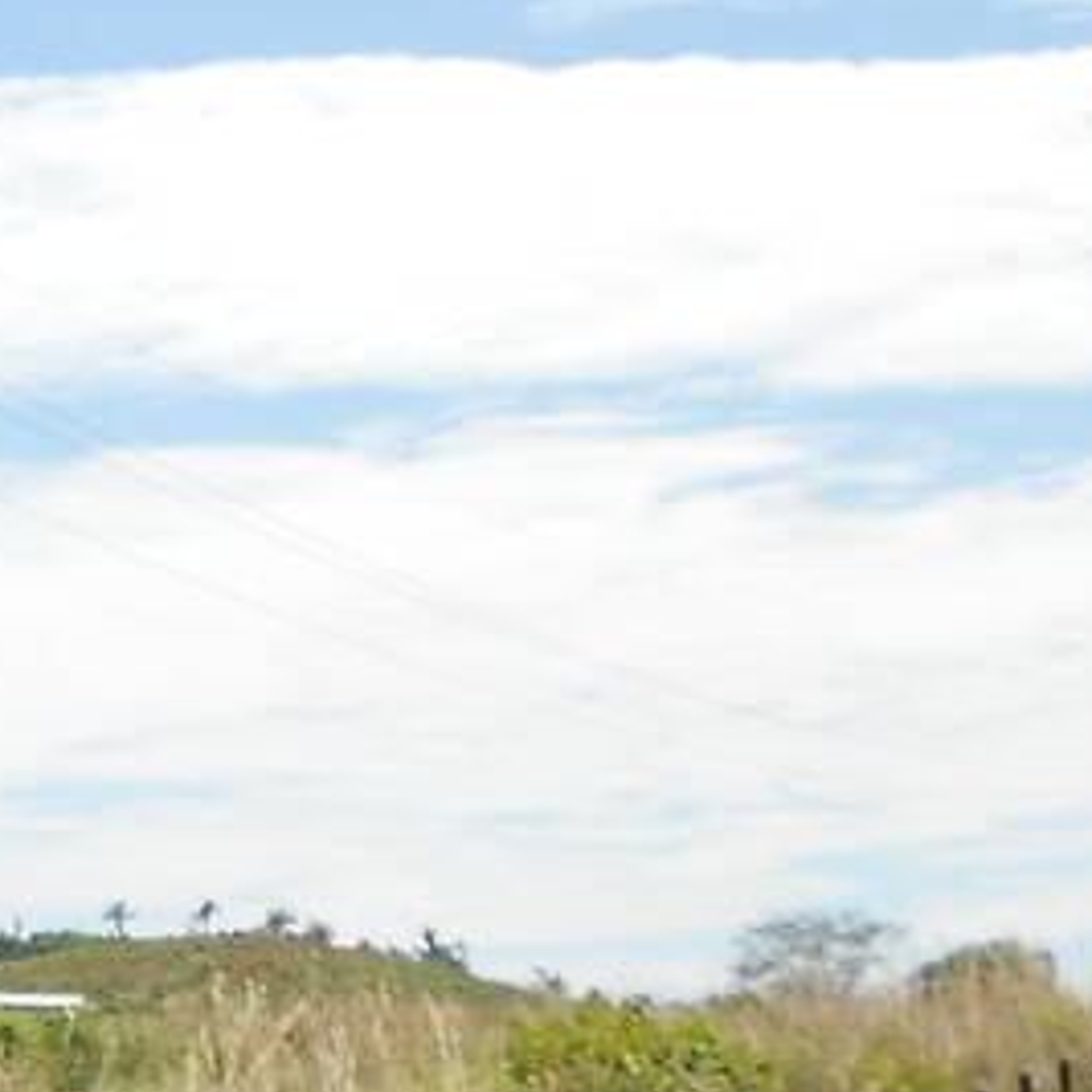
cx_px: -1337
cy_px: 945
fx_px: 4426
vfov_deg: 14.0
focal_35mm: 124
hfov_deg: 11.9
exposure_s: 1/800
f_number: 3.2
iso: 80
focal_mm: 4.6
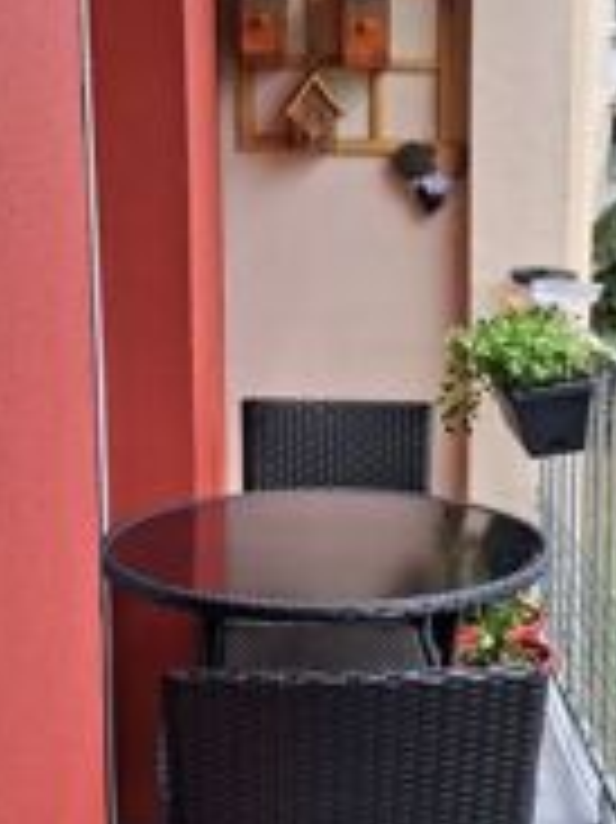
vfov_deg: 30.7
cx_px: 405
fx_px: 1497
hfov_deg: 23.2
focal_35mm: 63
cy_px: 435
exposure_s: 1/272
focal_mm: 4
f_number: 1.8
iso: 20
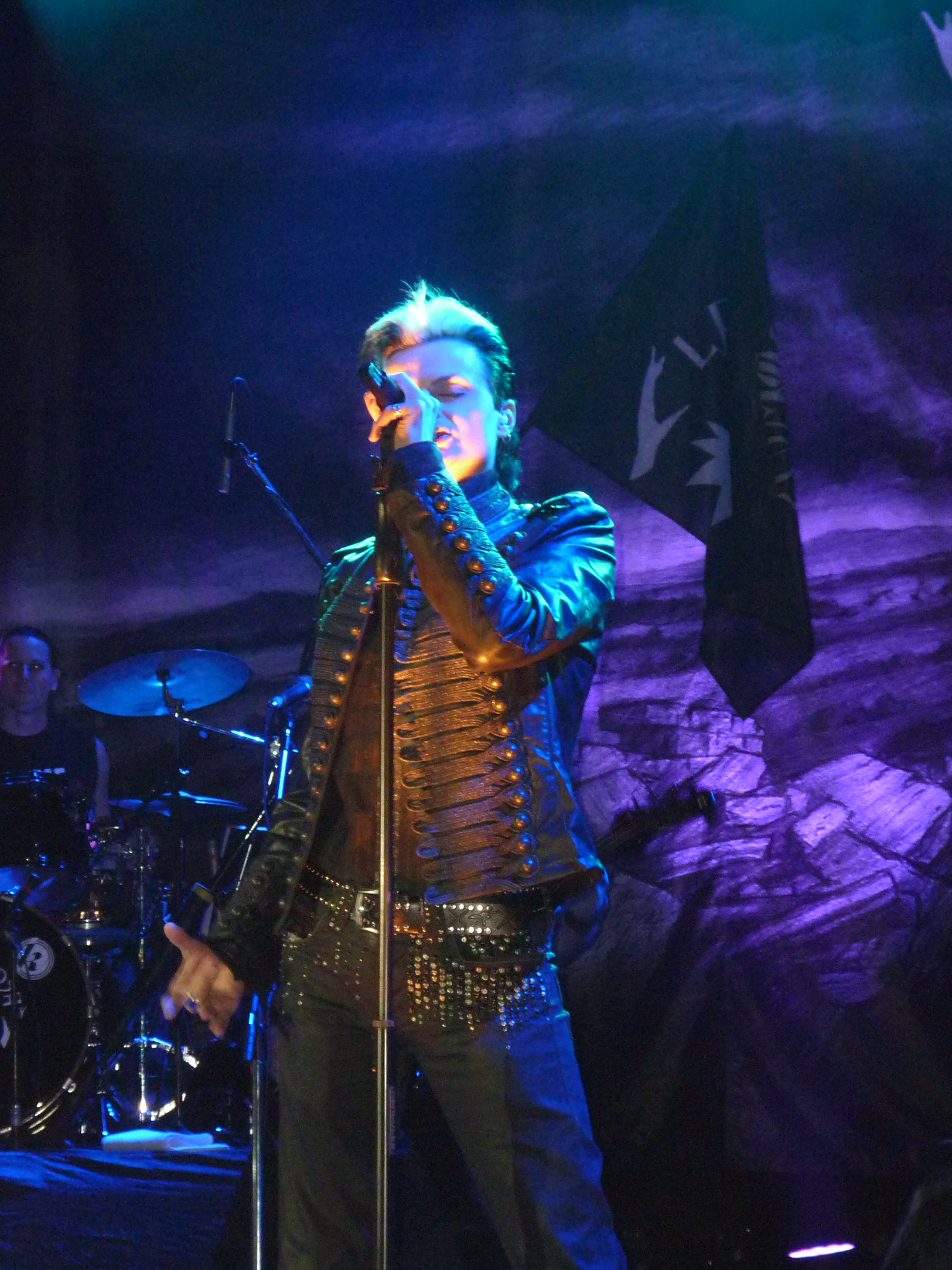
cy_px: 735
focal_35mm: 94
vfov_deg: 20.9
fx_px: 3447
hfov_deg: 15.7
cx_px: 388
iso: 400
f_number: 4.1
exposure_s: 1/40
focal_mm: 12.4
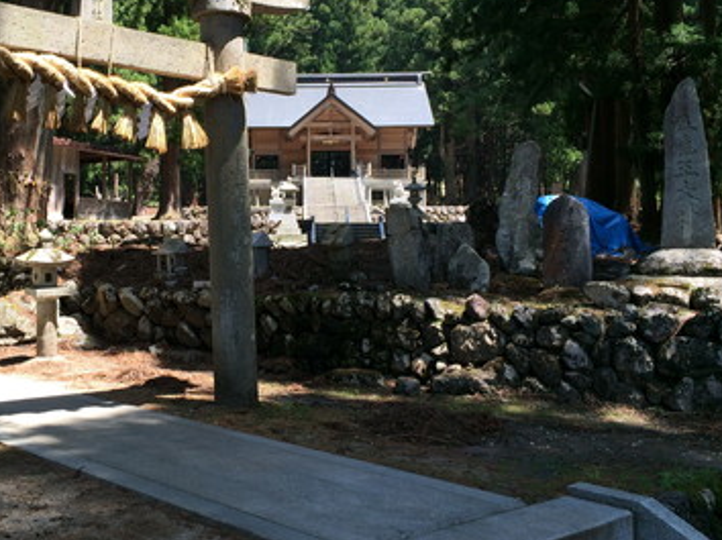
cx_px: 253
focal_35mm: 42
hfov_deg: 44.3
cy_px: 214
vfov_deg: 34.2
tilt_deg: +4.5
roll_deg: +1.5
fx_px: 875
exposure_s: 1/376
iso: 32
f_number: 2.2
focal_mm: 4.15
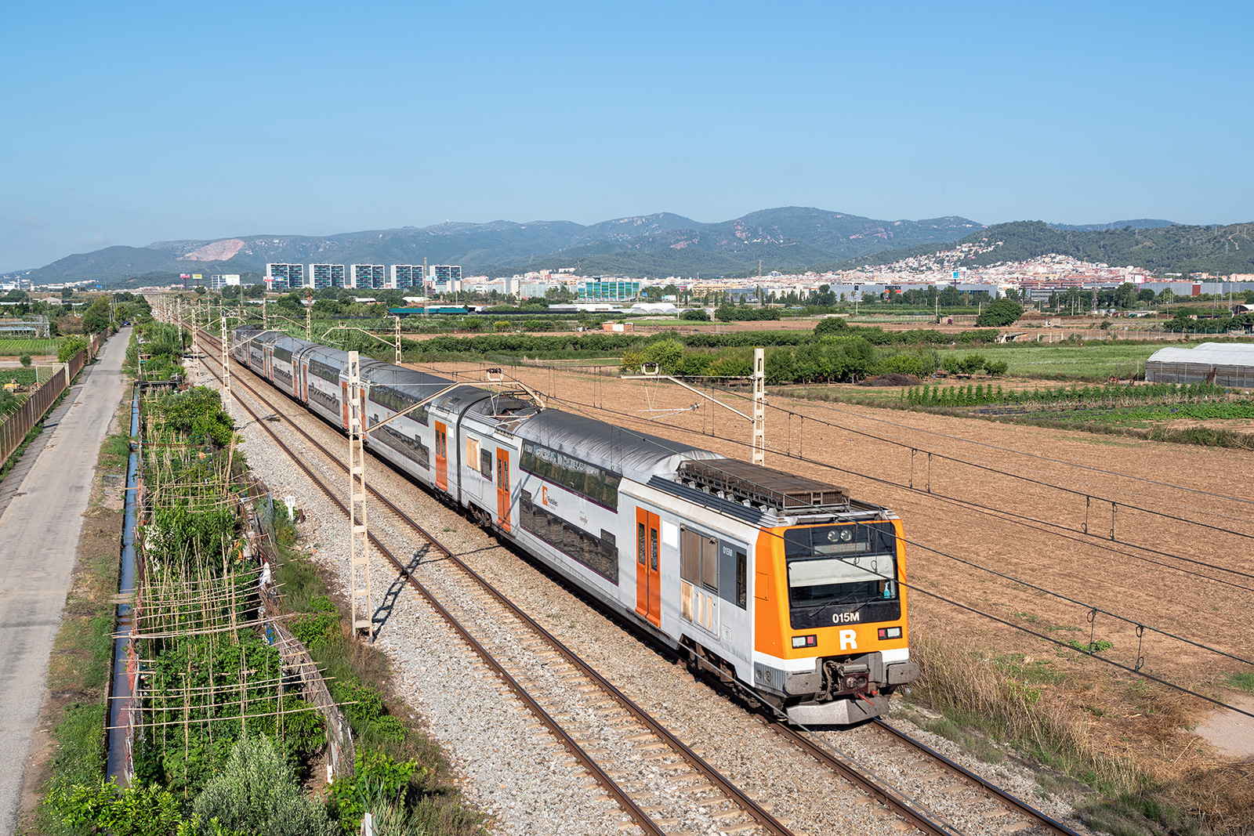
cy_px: 418
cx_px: 627
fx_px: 1219
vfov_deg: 37.9
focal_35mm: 35
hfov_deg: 54.4
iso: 200
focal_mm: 35
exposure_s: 1/800
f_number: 7.1
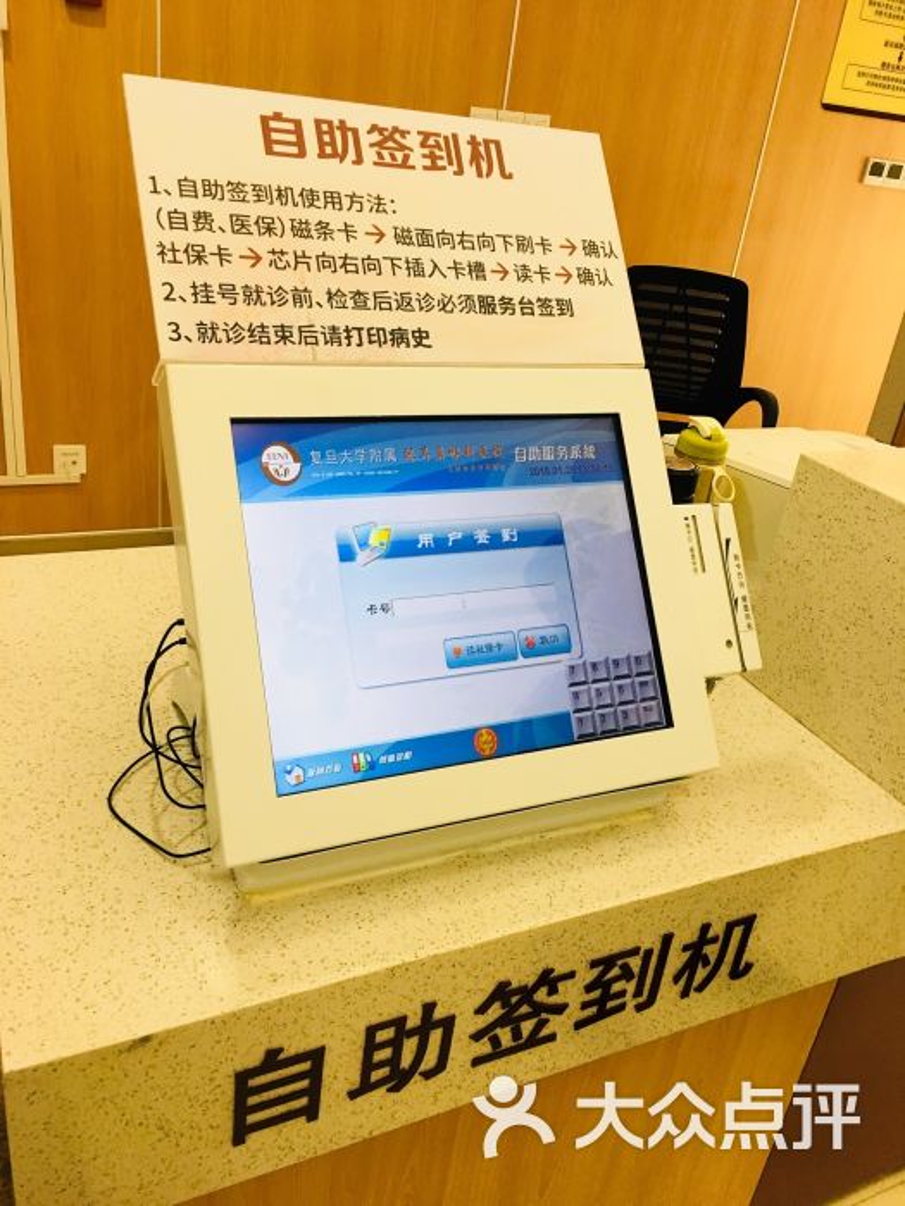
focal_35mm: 29
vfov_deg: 61.7
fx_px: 1011
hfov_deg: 48.2
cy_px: 603
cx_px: 452
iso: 64
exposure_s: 1/33
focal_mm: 4.15
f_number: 2.2
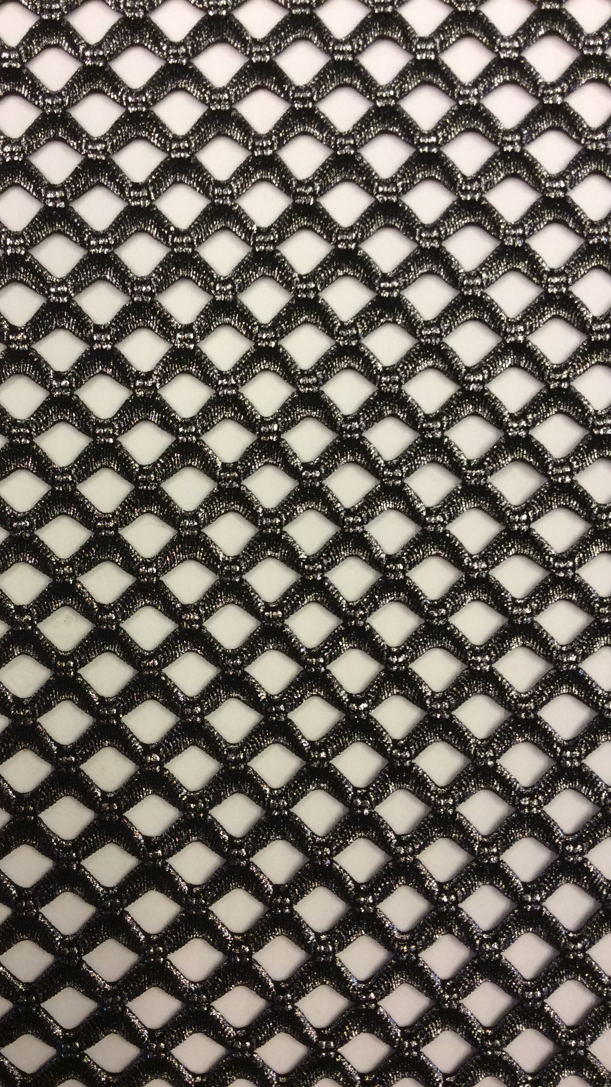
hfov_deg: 32.7
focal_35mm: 36
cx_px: 241
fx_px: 1037
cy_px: 542
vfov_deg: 55.3
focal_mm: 3.3
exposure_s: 1/25
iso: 80
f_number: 2.4
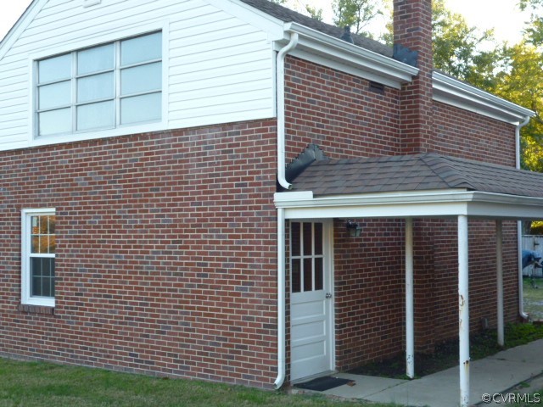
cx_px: 272
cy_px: 204
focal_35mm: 48
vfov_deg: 30.3
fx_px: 753
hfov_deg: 39.7
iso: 200
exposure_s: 1/80
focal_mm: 8.6
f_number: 4
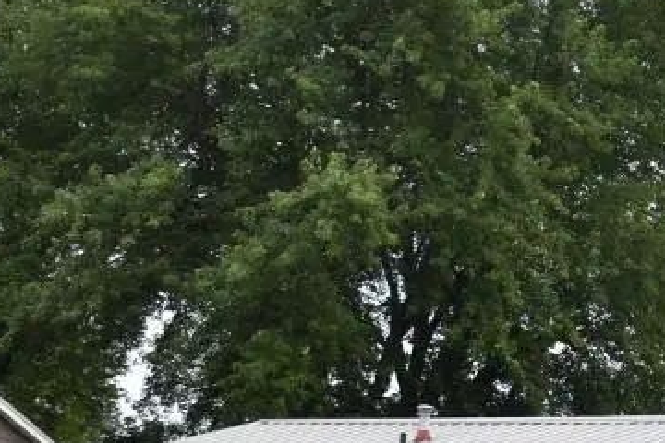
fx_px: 2050
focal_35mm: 111
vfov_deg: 12.2
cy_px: 431
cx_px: 896
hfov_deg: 17.2
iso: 200
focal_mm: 26
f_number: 7.1
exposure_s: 1/250
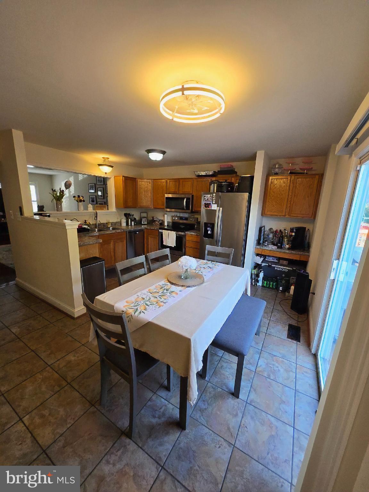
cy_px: 246
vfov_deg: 106.2
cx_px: 184
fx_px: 185
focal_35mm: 13
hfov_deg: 89.9
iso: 80
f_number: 2.2
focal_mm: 1.7
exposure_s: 1/60.2
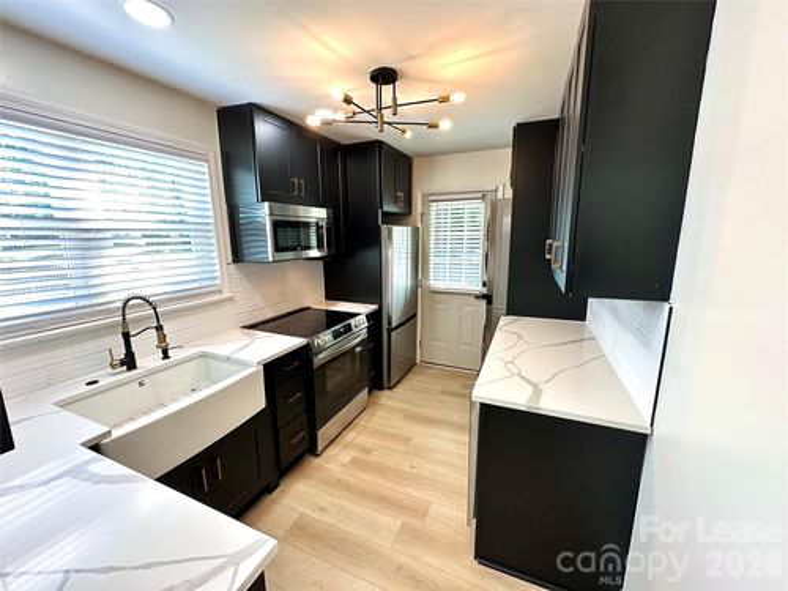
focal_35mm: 14
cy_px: 296
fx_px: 319
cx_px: 394
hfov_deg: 102.1
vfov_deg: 85.7
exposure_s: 1/120
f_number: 2.2
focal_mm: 2.22
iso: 200
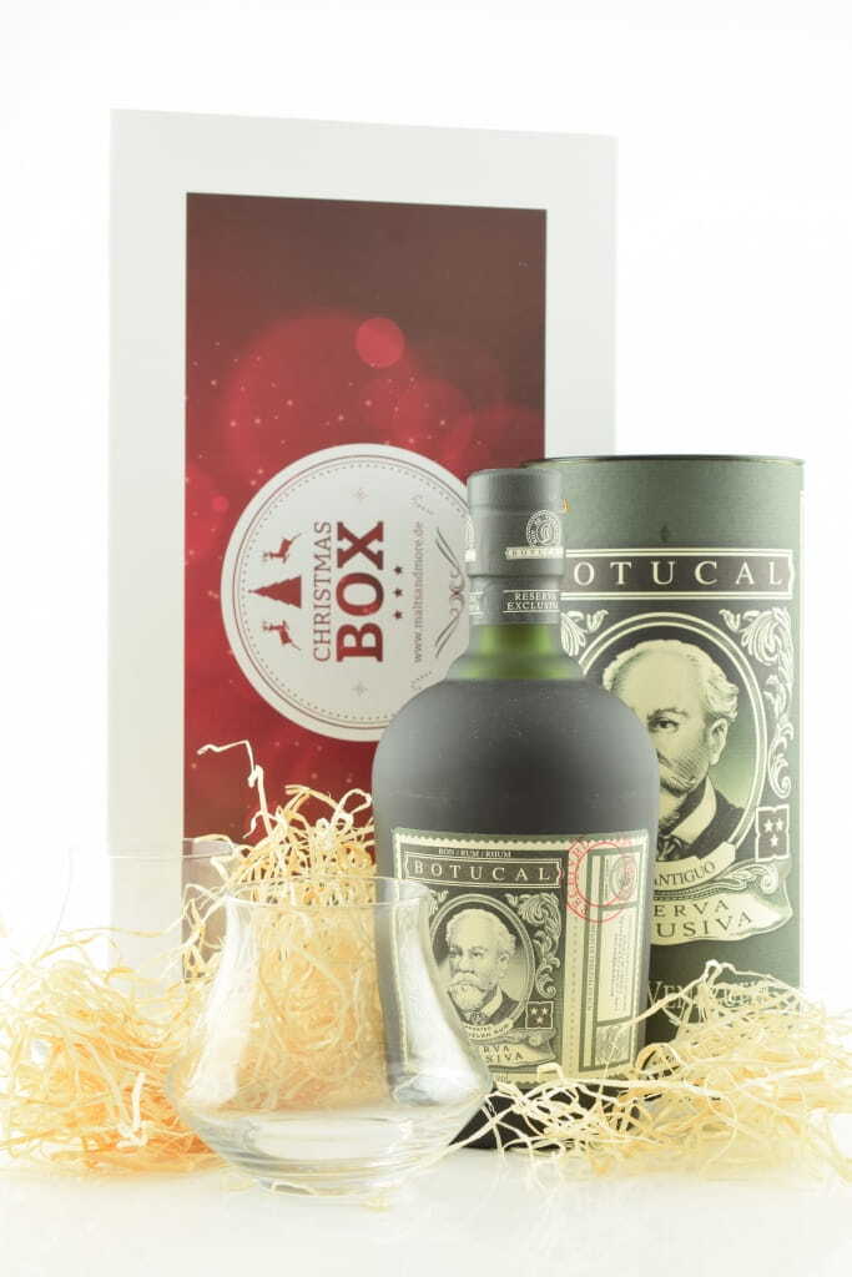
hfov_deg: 22.6
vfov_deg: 33.4
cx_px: 426
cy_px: 638
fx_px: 2129
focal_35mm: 60
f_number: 8
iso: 100
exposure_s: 1/10
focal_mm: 40
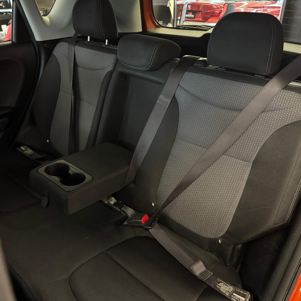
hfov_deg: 55.6
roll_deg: -1.0
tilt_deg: -29.6
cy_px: 152
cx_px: 154
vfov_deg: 55.6
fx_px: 285
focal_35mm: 29
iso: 1250
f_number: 1.78
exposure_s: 1/30
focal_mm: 6.76
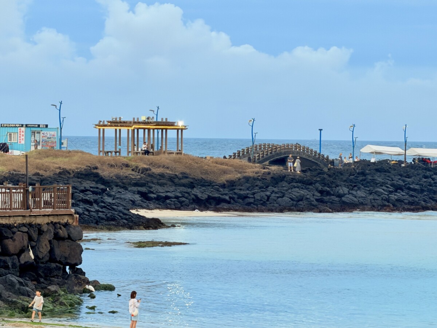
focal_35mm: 200
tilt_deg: -0.4
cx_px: 218
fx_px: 2525
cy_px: 164
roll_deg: +1.4
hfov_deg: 9.9
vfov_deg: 7.4
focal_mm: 16.89
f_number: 2.8
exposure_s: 1/121
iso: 125
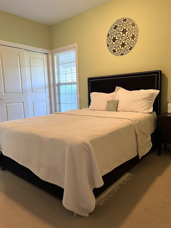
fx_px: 171
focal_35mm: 26
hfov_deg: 53.1
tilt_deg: -7.9
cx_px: 86
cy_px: 114
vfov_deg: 67.3
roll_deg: +2.5
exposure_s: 1/60
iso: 200
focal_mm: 5.7
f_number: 1.5
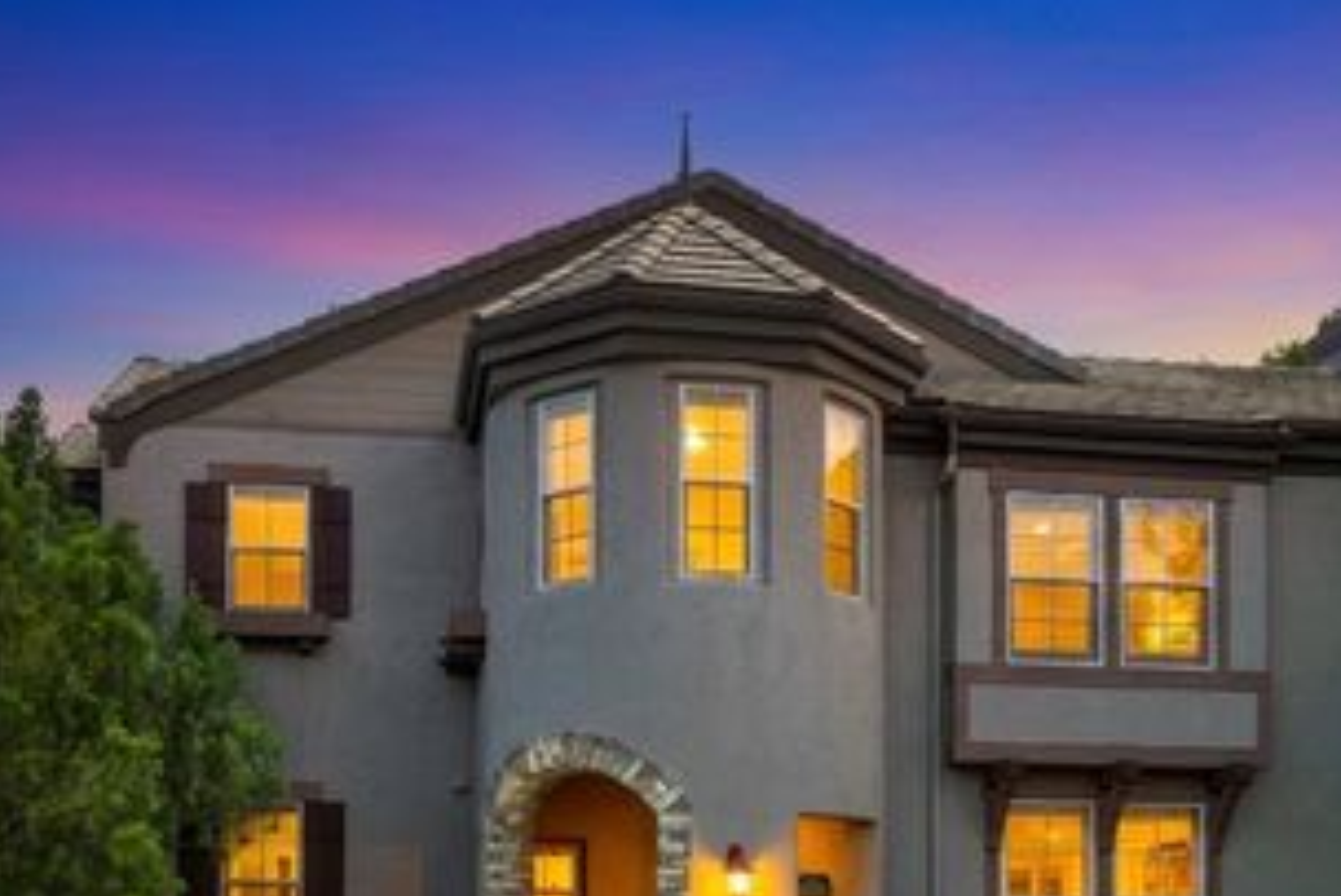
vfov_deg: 28.7
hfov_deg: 42.7
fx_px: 1714
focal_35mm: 46
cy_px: 695
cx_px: 701
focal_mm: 28
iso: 400
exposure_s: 1/800
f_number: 8
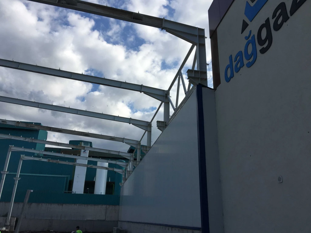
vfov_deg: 48.2
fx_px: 261
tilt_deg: +24.3
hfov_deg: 61.7
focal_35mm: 29
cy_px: 116
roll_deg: -2.9
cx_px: 156
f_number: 2.2
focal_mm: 4.15
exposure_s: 1/1923
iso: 25
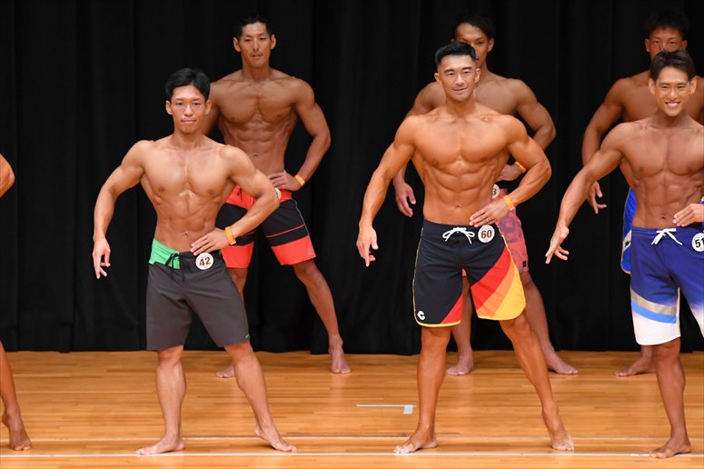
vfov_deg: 4.8
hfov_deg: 7.2
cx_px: 352
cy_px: 234
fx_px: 5571
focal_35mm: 285
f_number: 5.6
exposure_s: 1/400
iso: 4000
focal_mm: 190
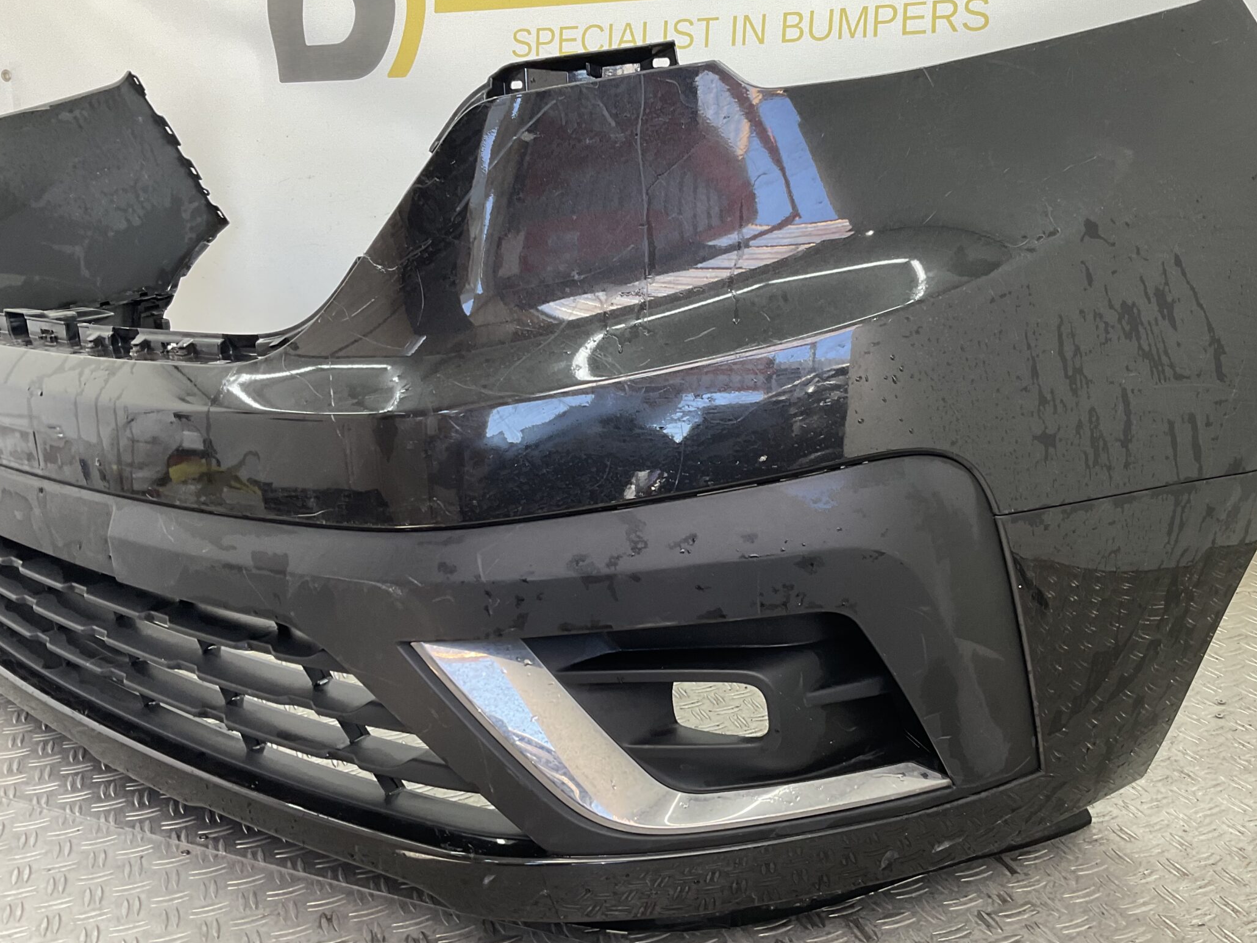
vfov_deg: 39.7
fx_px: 1307
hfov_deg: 51.2
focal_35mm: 36
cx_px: 708
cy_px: 469
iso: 40
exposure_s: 1/100
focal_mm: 3
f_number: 1.8
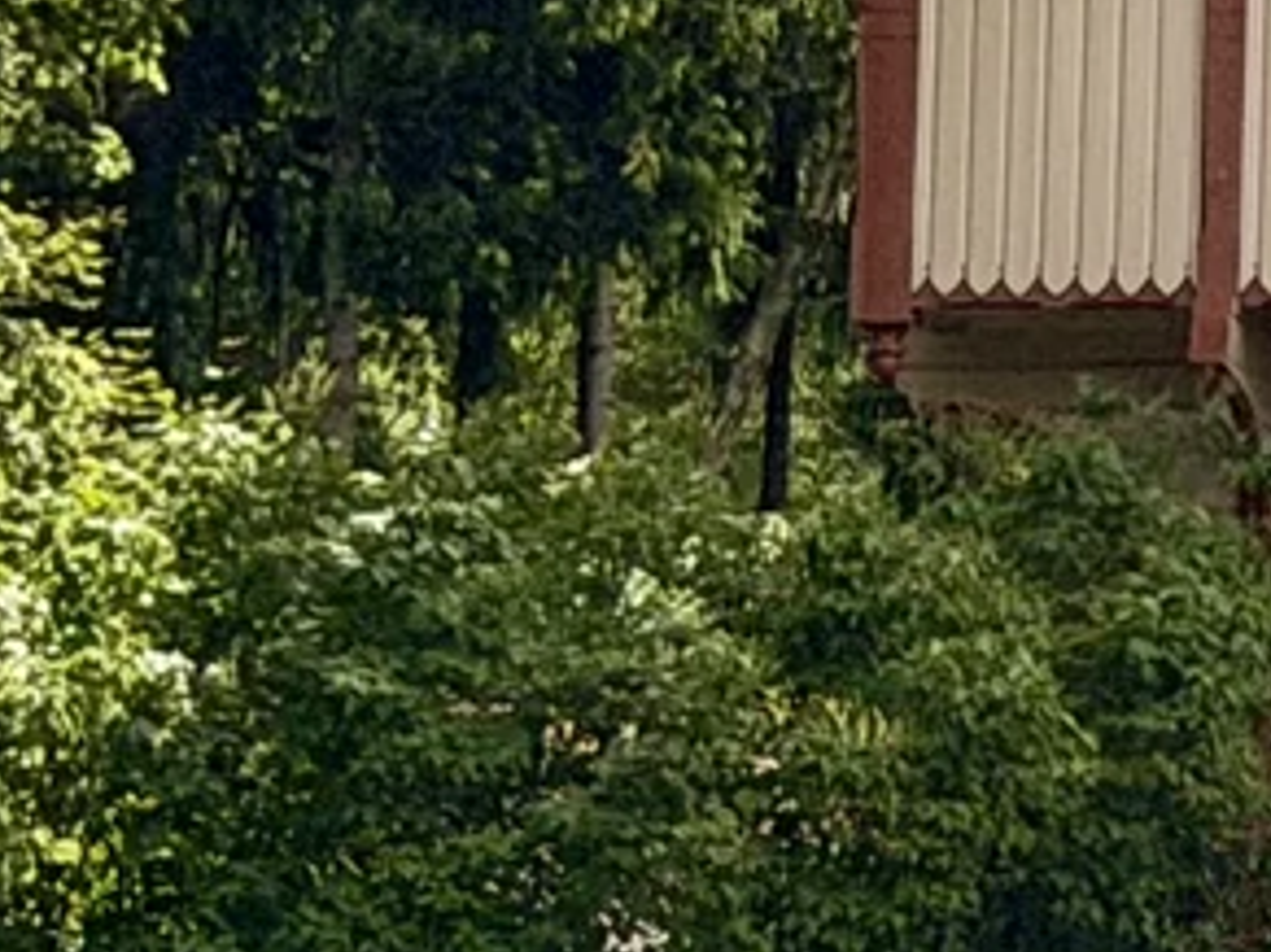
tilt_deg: +6.7
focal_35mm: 338
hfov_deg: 5.5
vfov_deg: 4.4
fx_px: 12405
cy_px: -437
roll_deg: +0.1
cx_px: 3796
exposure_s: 1/6024
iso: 80
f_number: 1.78
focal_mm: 6.76
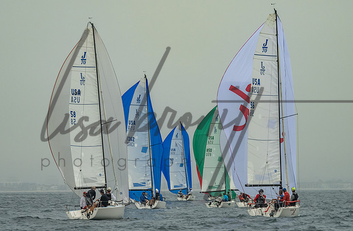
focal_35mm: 168
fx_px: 1640
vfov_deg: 8.1
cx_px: 171
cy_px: 88
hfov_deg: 12.3
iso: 800
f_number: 9
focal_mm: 130
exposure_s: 1/3200
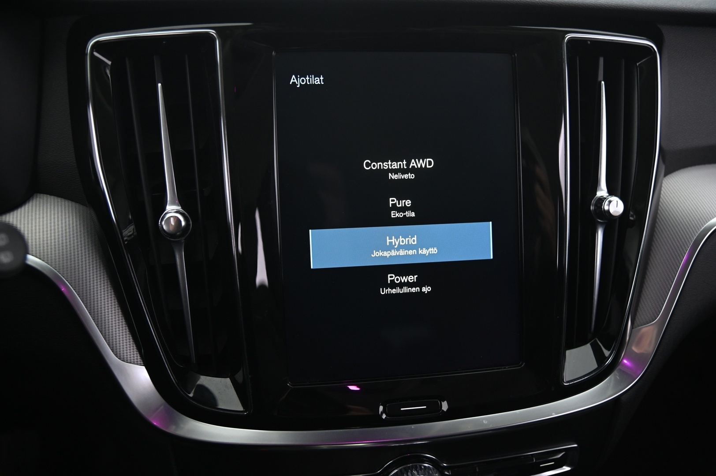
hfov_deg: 58.8
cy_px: 238
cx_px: 358
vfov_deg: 41.1
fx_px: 636
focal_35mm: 32
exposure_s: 1/15
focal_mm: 32
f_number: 4
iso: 2000
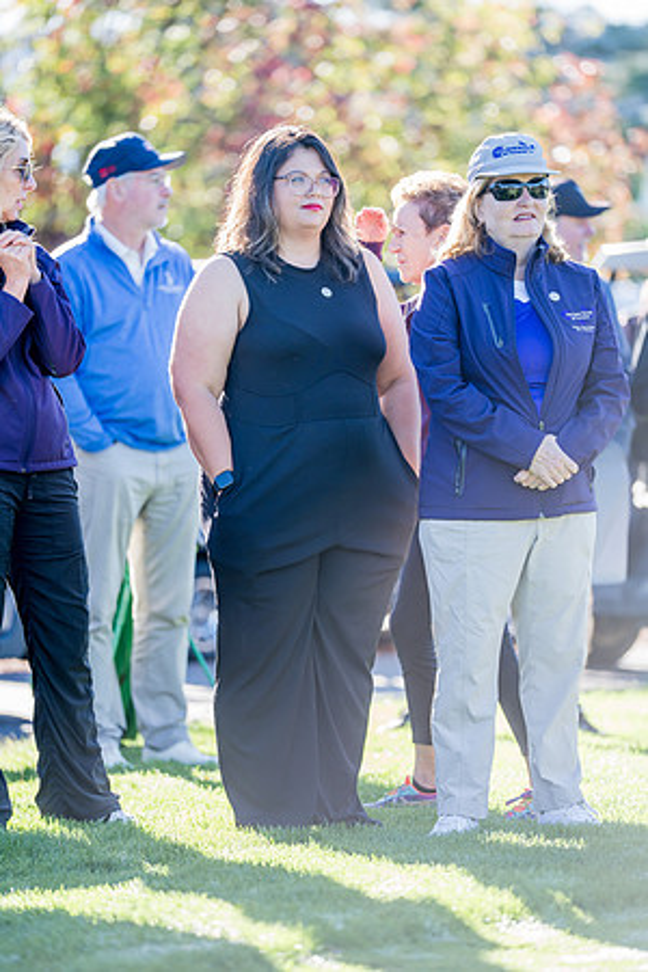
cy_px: 486
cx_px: 324
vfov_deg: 10.3
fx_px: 5400
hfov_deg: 6.9
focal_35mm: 200
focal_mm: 200
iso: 400
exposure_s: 1/640
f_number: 2.8
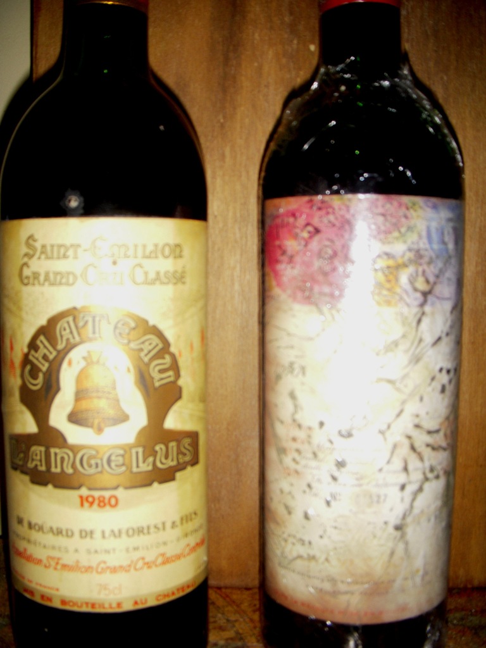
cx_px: 243
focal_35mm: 38
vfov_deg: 49.0
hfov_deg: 37.7
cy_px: 324
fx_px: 711
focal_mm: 6.3
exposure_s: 1/30
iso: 100
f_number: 3.3
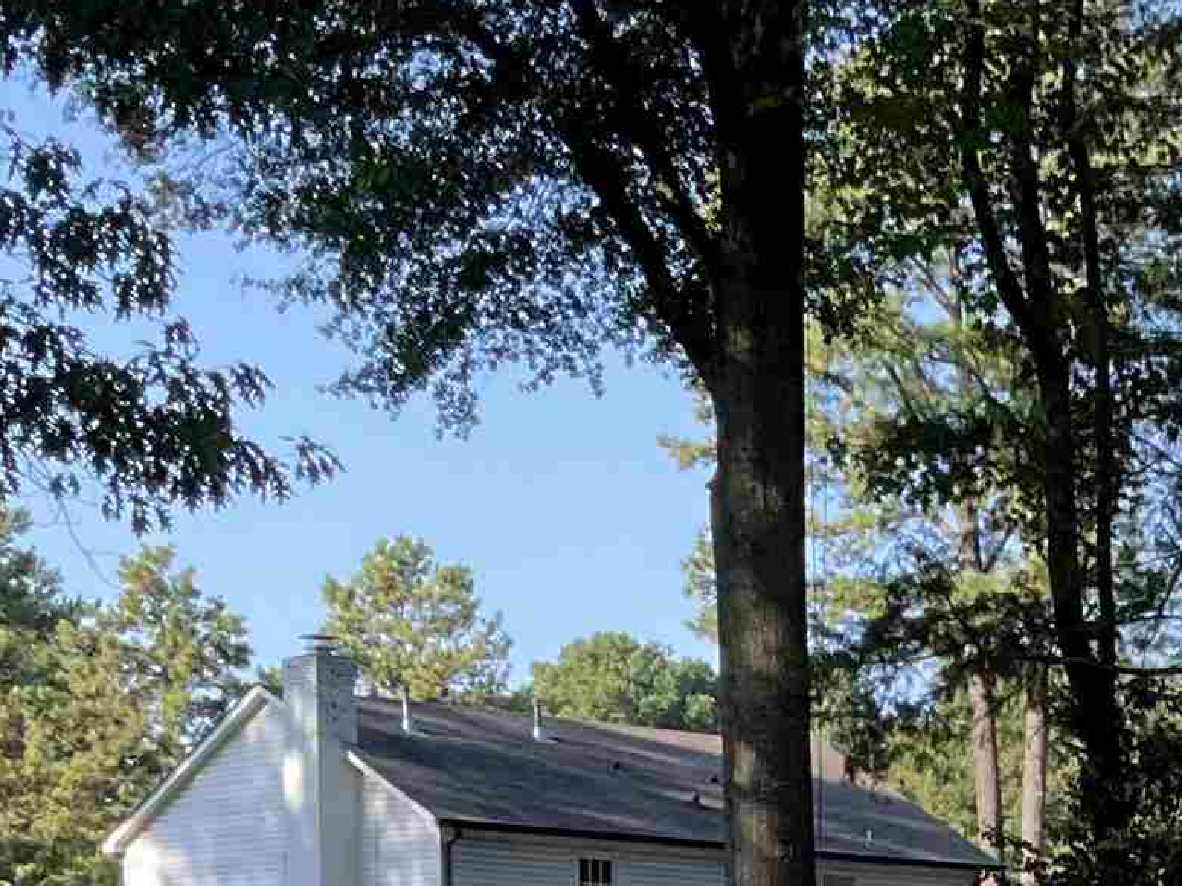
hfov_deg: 16.4
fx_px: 3926
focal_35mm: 115
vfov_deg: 12.1
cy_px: 1424
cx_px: 1412
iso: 20
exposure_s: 1/241
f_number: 1.8
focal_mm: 3
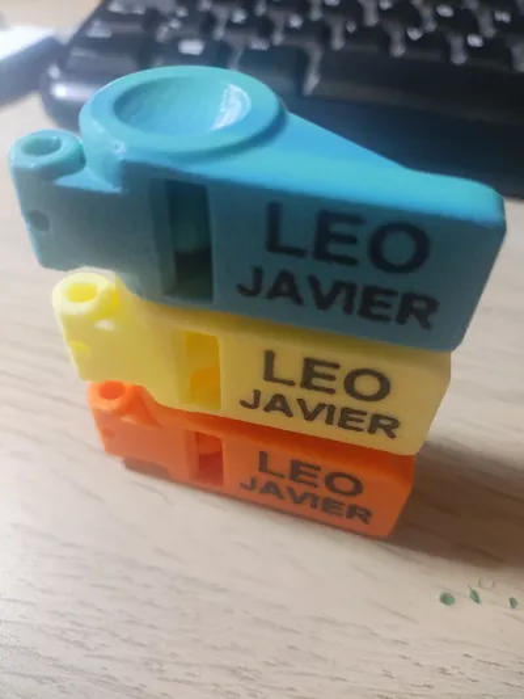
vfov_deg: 69.4
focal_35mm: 25
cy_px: 350
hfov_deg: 54.9
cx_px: 262
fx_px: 504
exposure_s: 1/50
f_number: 1.79
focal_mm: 4.71
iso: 371
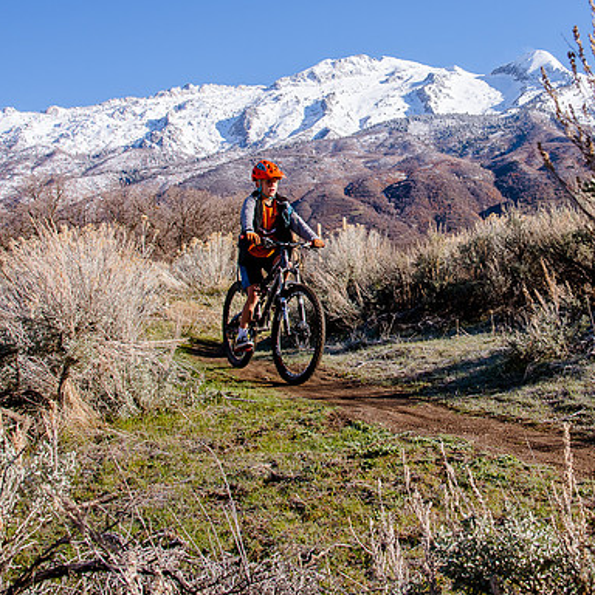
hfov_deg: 31.9
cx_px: 404
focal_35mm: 53
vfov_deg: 31.9
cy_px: 191
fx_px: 1031
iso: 250
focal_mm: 28
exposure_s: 1/320
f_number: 10
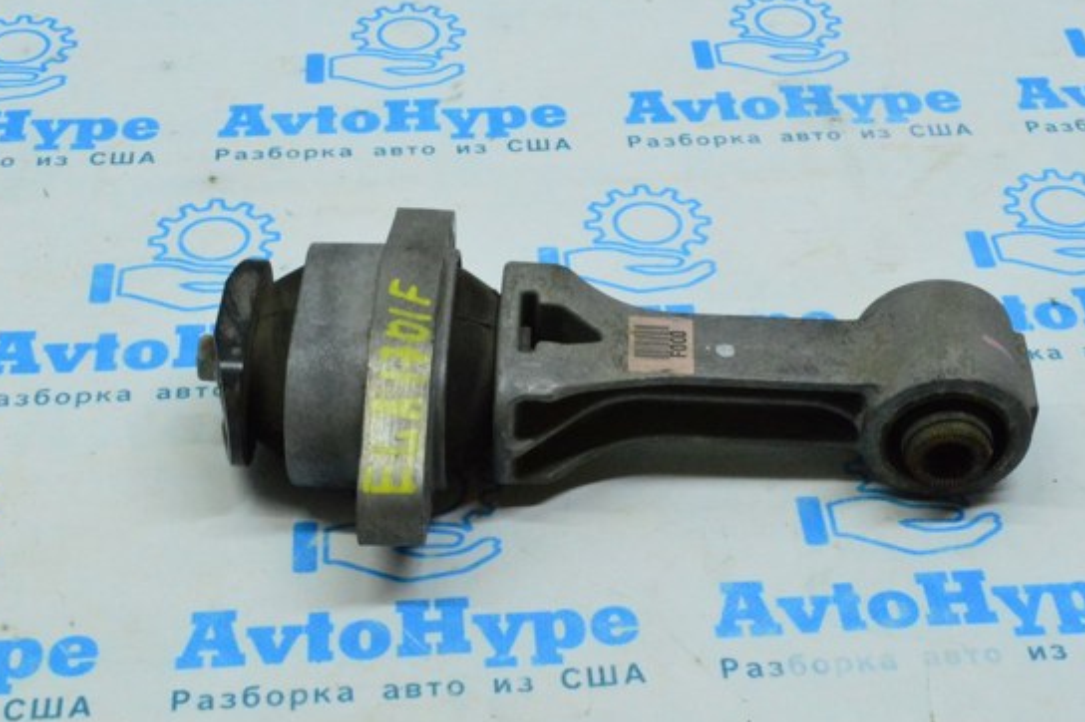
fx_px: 2018
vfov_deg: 20.3
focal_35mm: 67
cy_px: 368
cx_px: 578
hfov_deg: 30.1
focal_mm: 38
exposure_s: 1/30
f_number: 32
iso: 6400
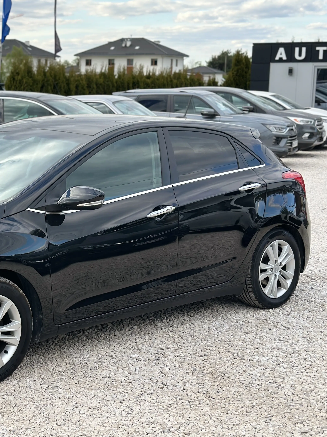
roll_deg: -0.1
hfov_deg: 22.1
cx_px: 34
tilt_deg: -8.3
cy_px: 215
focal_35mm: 65
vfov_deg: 29.8
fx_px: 819
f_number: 1.78
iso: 80
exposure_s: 1/1062
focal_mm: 6.86
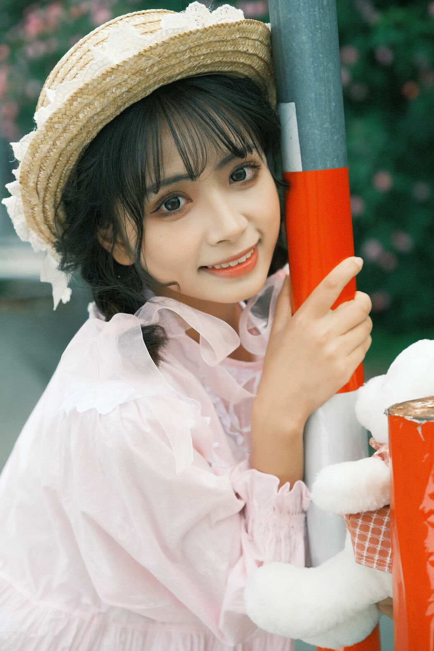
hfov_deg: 16.5
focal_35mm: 83
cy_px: 326
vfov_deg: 24.5
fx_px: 1501
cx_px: 217
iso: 160
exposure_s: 1/1000
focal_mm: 55
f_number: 2.8
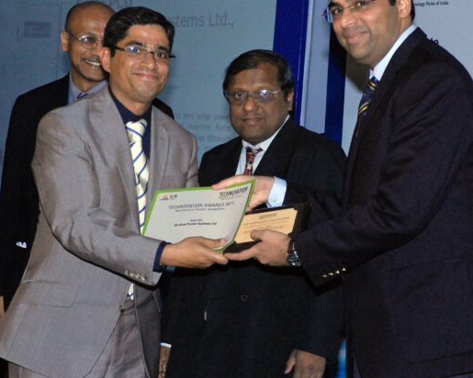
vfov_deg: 14.7
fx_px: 1470
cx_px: 269
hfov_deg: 18.3
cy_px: 147
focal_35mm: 105
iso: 1600
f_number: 13
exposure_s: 1/125
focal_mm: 50
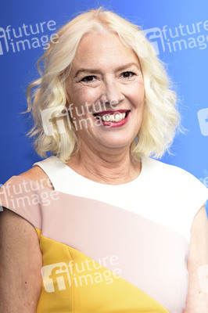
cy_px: 156
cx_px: 104
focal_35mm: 202
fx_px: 1758
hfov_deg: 6.8
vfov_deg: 10.2
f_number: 3.5
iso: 640
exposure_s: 1/400
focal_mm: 135
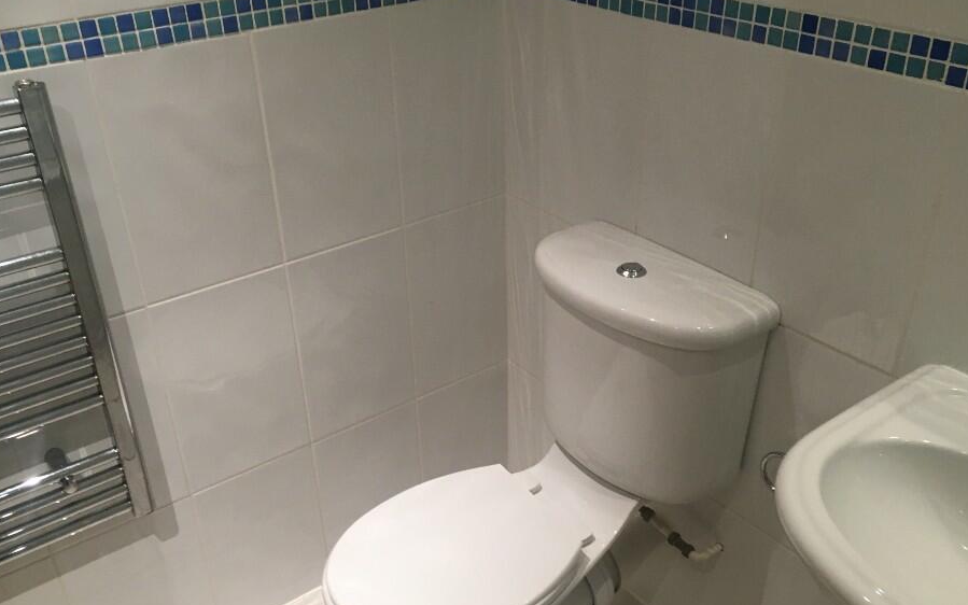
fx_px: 923
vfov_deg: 36.2
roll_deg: +2.5
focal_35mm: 35
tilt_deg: -30.1
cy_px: 353
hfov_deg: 55.3
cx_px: 475
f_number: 2.2
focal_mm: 4.15
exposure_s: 1/33
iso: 64
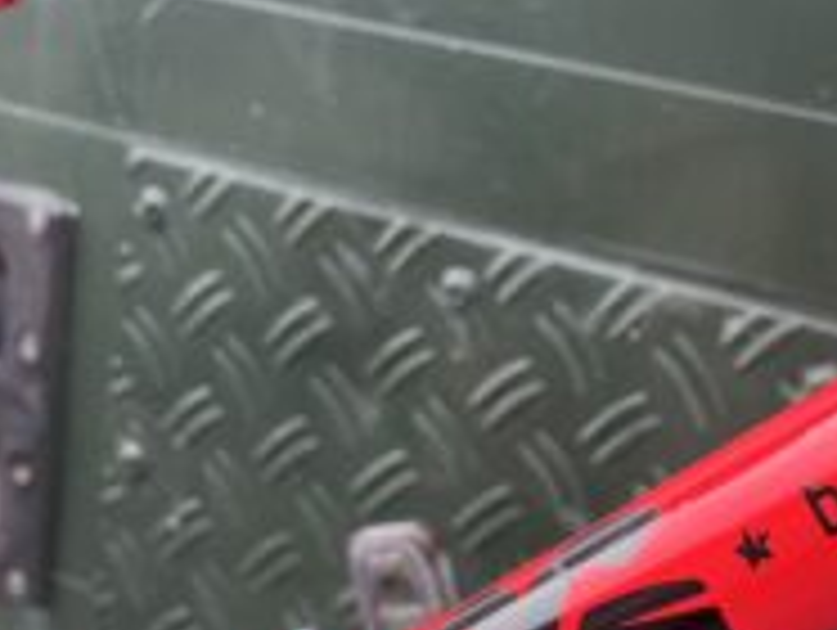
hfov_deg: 28.0
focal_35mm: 67
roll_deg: -8.0
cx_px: 734
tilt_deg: -15.7
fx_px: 1622
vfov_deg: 21.7
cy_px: 504
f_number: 1.6
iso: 50
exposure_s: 1/363
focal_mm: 5.1
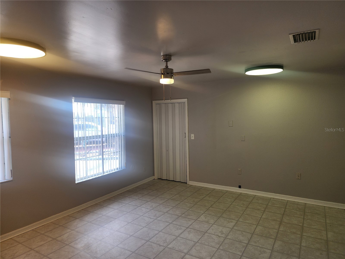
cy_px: 130
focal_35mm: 23
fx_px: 229
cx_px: 172
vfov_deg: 58.9
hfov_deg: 73.9
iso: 64
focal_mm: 6.4
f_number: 1.8
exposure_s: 1/180
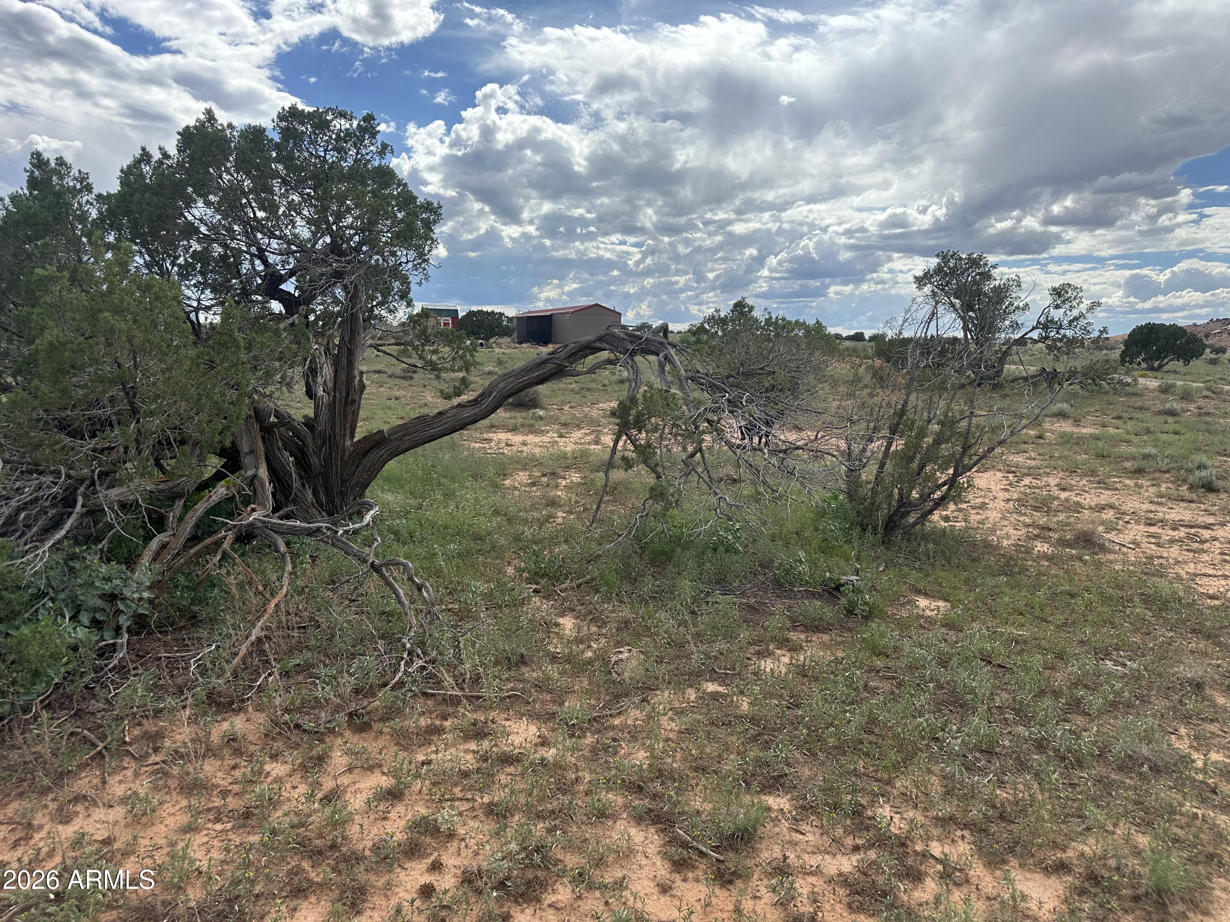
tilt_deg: -8.3
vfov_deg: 56.8
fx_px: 853
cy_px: 461
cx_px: 615
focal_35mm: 24
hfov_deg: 71.6
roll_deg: -1.8
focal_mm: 6.86
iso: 80
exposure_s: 1/5525
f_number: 1.78
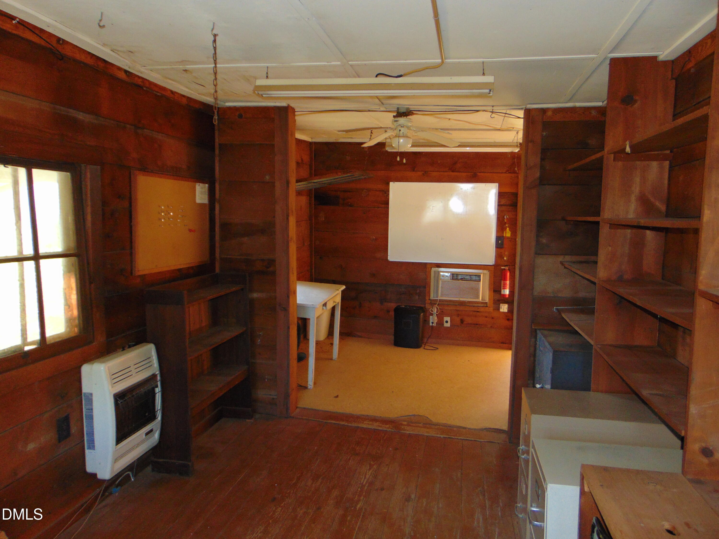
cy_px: 270
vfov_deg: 54.9
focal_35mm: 25
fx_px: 519
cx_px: 360
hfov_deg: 69.4
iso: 200
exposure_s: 1/30
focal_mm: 4.5
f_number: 3
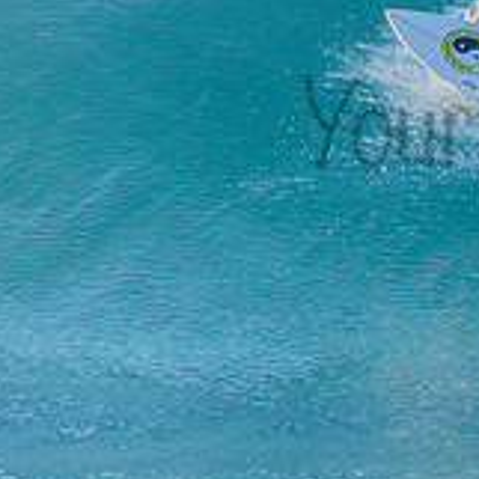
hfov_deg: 1.1
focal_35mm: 1530
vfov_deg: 1.1
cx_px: 610
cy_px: 97
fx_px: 23953
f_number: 5.6
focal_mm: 500
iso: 450
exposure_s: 1/2000
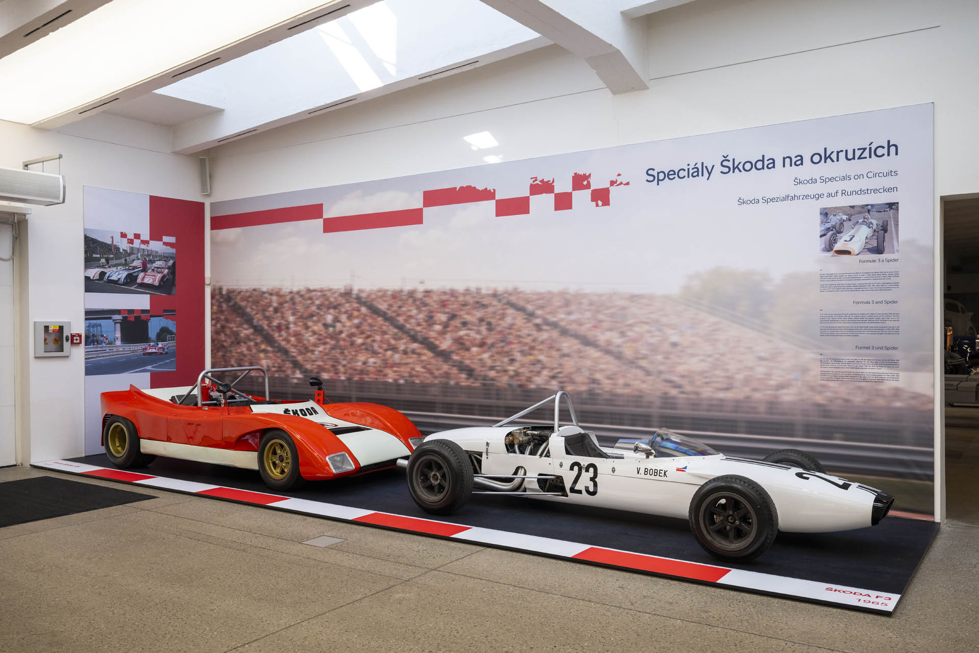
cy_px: 326
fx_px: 829
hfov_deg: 61.1
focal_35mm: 30
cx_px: 490
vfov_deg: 43.0
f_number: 6.3
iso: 500
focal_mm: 30.5
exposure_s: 1/80
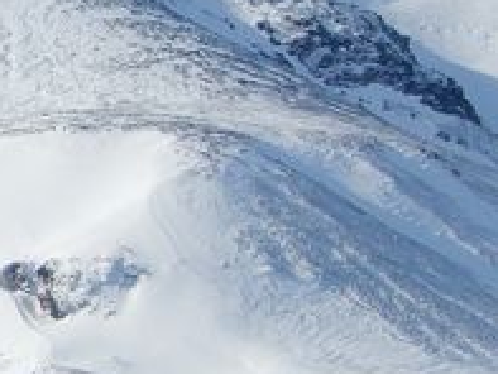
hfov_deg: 2.4
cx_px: -289
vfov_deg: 1.8
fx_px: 11890
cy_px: 239
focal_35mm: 826
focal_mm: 35.7
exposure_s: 1/640
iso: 80
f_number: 5.6
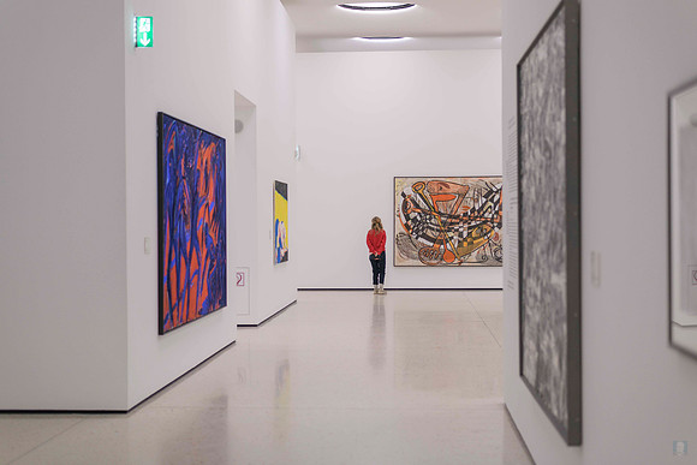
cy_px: 232
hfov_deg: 39.6
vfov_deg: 27.0
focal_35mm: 50
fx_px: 968
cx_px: 348
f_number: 1.8
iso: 64
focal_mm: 50
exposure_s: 1/320
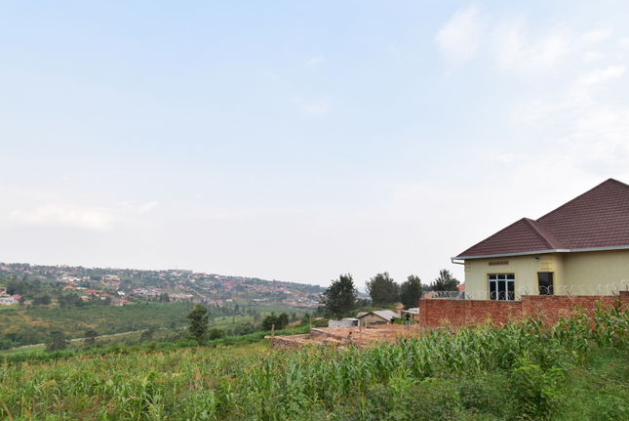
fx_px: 350
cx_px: 326
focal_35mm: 20
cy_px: 253
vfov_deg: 61.5
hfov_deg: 83.9
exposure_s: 1/400
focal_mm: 10
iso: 500
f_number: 8
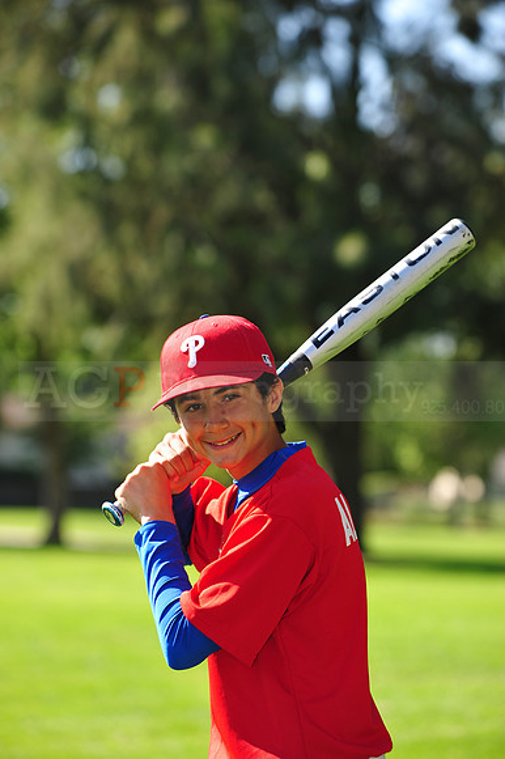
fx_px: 3054
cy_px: 380
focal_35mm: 145
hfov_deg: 9.5
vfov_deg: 14.2
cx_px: 252
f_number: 5
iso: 200
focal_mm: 145
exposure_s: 1/500
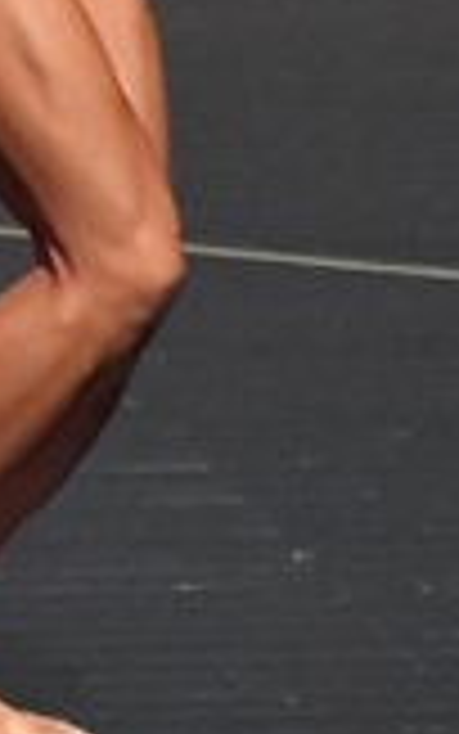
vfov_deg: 1.2
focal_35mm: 1814
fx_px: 36275
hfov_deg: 0.7
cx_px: -749
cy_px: -239
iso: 10000
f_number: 5.6
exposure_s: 1/400
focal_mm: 250
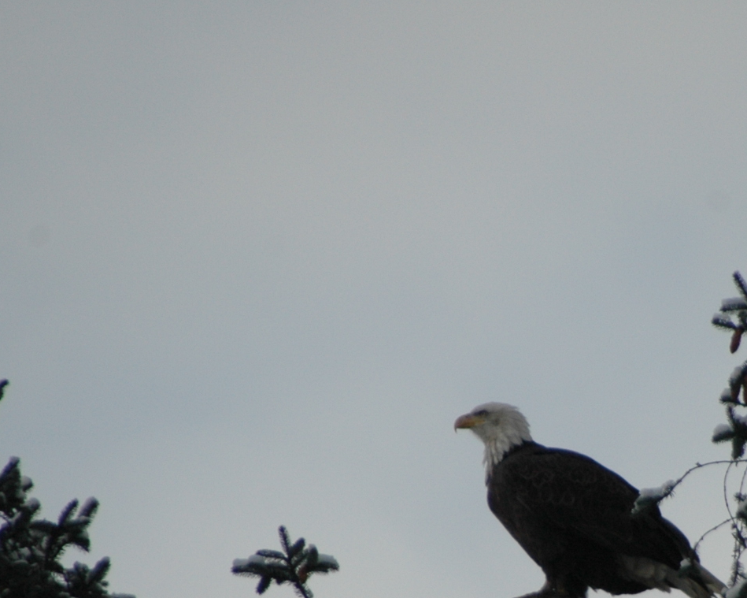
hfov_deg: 1.9
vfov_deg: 1.6
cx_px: 602
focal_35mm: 996
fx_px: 22018
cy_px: 559
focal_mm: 300
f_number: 6.3
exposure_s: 1/800
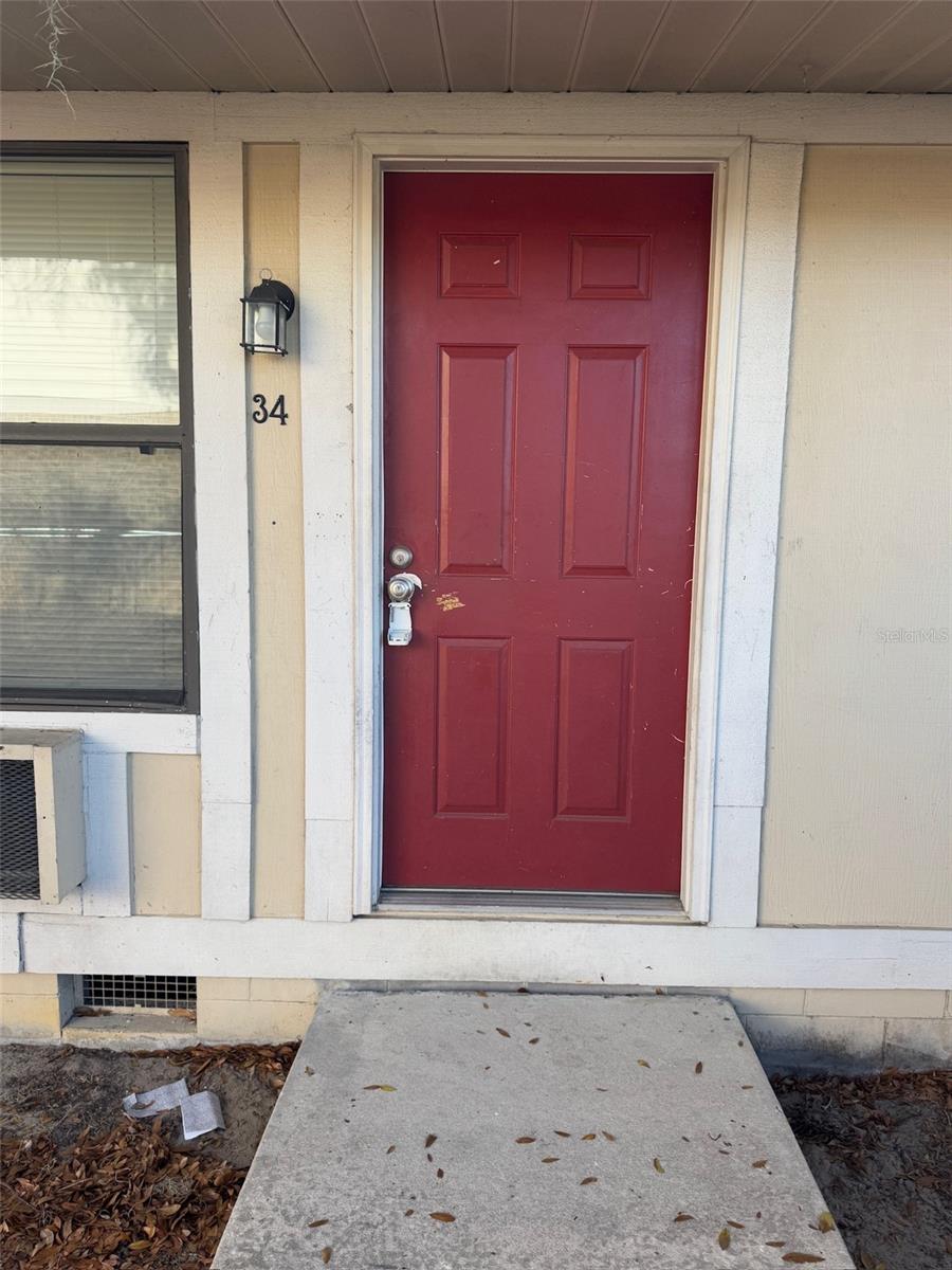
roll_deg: -1.8
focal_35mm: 24
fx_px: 880
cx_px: 476
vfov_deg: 71.6
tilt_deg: -6.0
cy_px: 635
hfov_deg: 56.8
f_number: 1.78
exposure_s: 1/604
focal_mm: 6.76
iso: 80
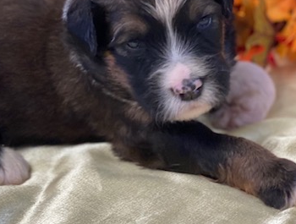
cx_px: 77
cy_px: 52
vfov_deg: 15.6
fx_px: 815
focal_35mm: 95
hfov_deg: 20.4
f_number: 2
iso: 200
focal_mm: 6
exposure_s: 1/120
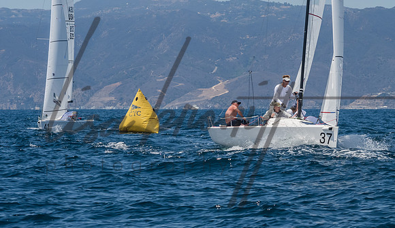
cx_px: 205
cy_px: 145
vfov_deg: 5.4
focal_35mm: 229
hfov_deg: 9.3
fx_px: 2415
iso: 640
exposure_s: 1/1000
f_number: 14
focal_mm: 130
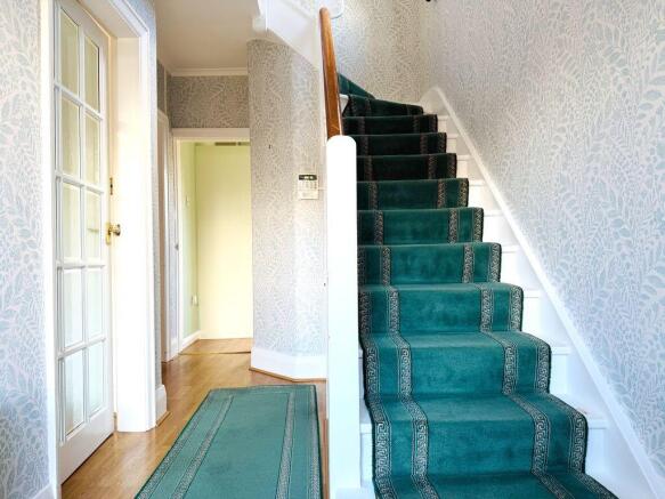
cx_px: 332
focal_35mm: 24
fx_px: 461
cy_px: 250
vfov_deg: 56.8
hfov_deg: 71.6
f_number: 1.78
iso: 100
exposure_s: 1/121
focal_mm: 6.76
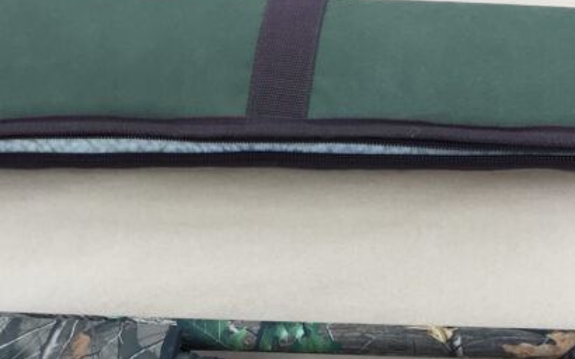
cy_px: 338
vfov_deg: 21.1
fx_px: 940
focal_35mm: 60
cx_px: 314
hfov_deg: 34.0
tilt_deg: -65.1
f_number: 2.2
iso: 40
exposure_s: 1/30
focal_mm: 4.15
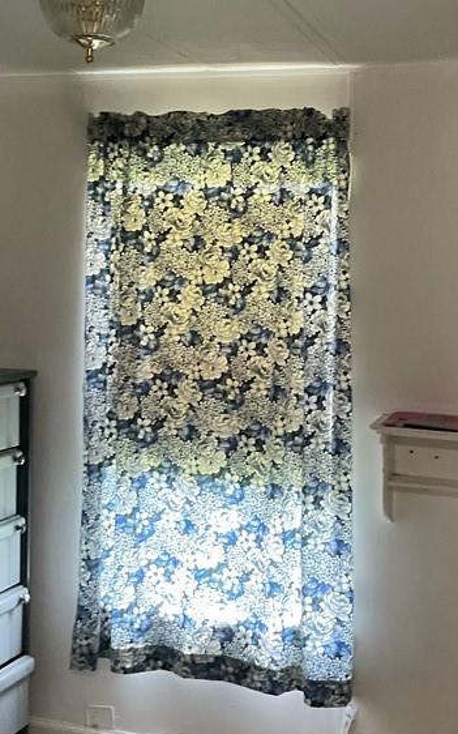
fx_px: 1119
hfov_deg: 23.1
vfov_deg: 36.2
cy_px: 293
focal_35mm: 56
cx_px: 198
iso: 160
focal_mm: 3
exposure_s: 1/60
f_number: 1.8
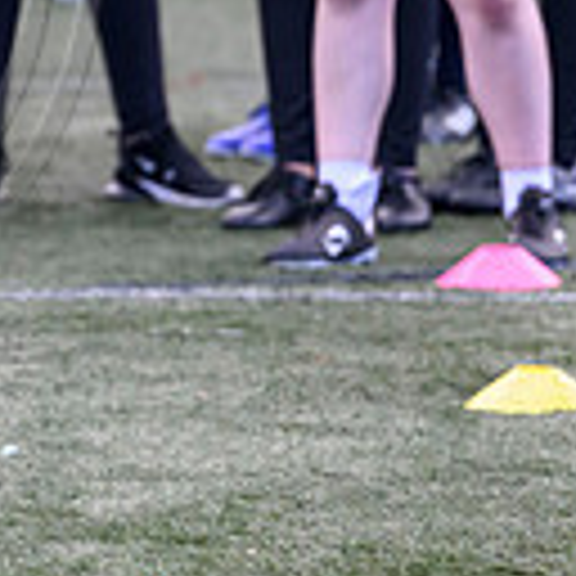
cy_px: 4
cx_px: -433
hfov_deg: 2.5
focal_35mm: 689
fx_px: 12971
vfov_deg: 2.5
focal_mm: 170
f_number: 4
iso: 1600
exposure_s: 1/1250
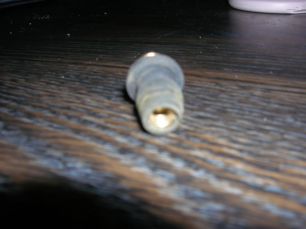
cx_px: 153
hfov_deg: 54.0
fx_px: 300
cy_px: 114
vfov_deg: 41.7
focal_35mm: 34
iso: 50
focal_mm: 5.7
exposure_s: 1/60.1
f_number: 4.9
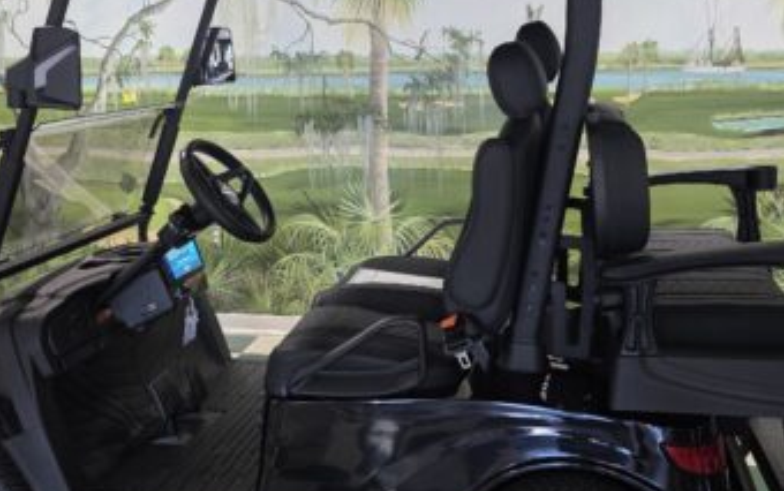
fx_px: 919
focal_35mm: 43
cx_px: 371
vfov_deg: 29.9
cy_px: 228
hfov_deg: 46.2
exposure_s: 1/120
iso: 250
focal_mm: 6.3
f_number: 1.7
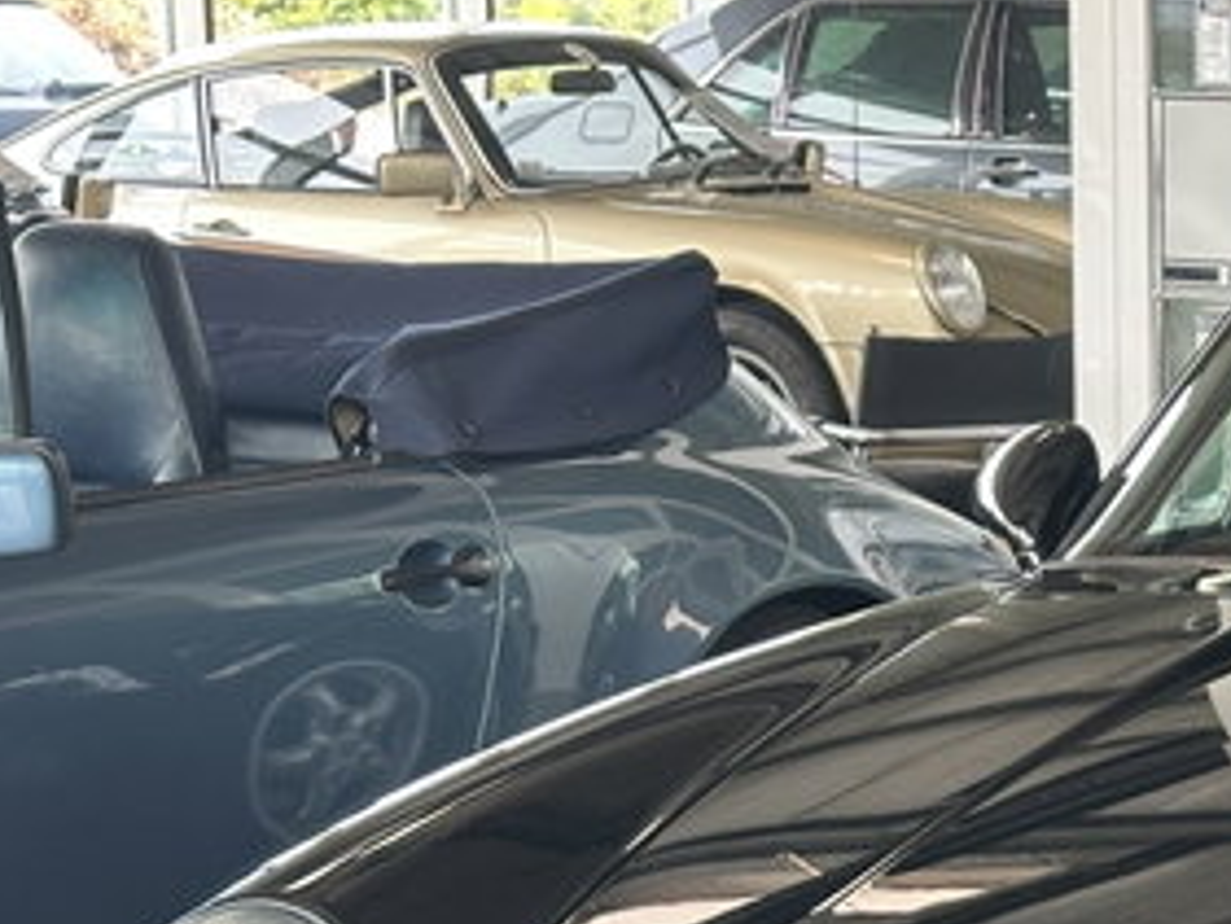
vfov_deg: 11.2
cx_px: 1573
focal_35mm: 131
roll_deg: -1.1
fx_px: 4661
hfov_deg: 14.5
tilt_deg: -12.8
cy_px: 1016
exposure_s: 1/98
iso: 80
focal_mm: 6.86
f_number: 1.78
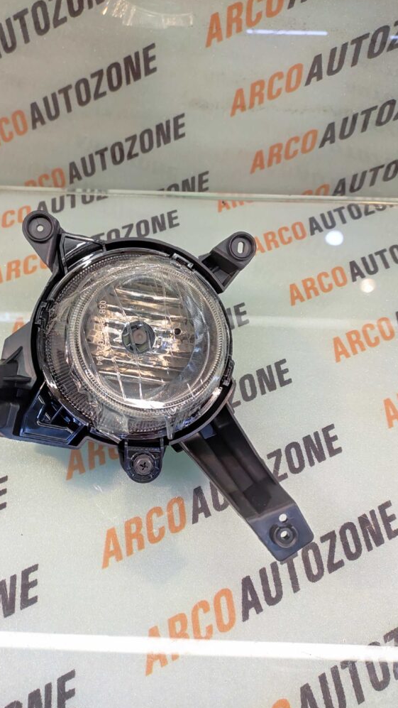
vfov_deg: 89.6
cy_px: 359
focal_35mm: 19
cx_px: 141
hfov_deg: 57.4
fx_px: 356
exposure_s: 1/33
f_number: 1.79
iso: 1460
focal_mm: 4.74
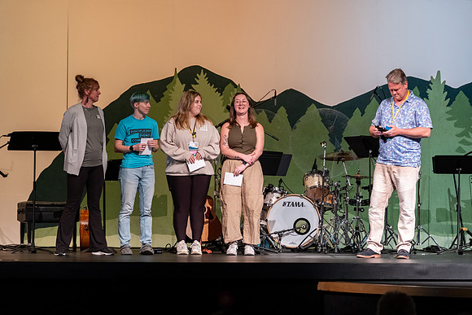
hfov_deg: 15.1
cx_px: 236
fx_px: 1783
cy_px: 158
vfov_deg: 10.1
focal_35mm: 136
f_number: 2.8
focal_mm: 90.6
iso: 1250
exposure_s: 1/140
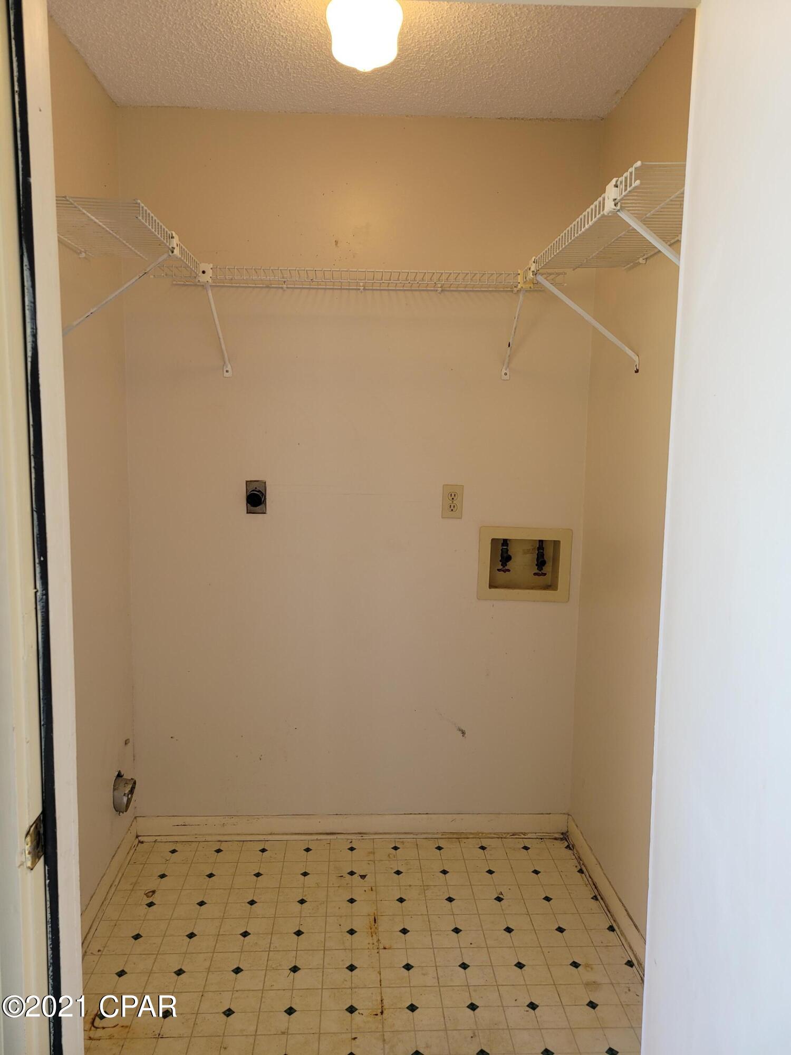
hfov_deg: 53.1
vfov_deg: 67.3
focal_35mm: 26
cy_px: 528
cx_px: 396
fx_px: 792
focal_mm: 5.4
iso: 50
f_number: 1.8
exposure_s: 1/120
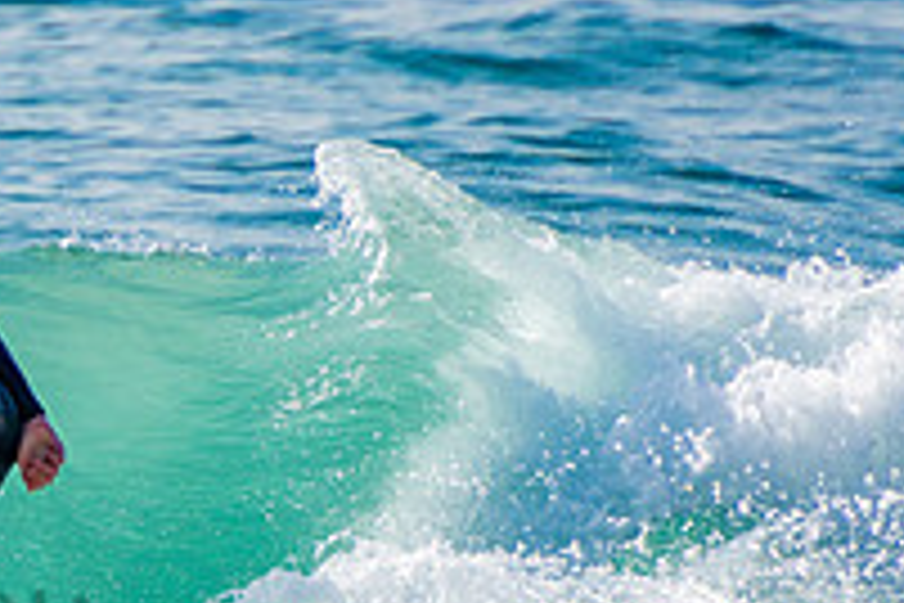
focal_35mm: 1732
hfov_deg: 1.2
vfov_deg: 0.8
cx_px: -387
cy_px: 574
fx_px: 43489
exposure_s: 1/2000
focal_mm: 400
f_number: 5.6
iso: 320
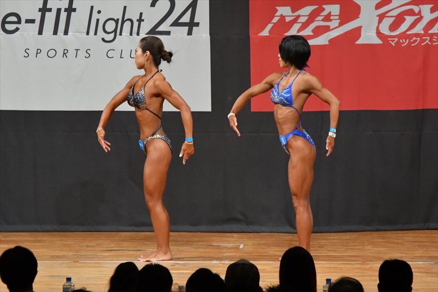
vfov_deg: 5.1
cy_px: 146
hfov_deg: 7.6
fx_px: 3283
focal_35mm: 270
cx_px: 219
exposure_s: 1/400
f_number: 5.6
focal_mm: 180
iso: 7200
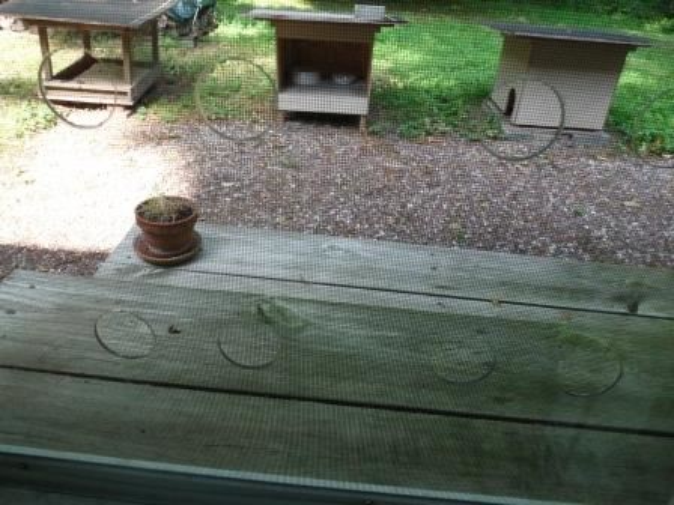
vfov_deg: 51.4
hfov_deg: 65.3
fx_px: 526
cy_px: 252
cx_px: 337
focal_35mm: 27
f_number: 2.8
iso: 400
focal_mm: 4.8
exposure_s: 1/250
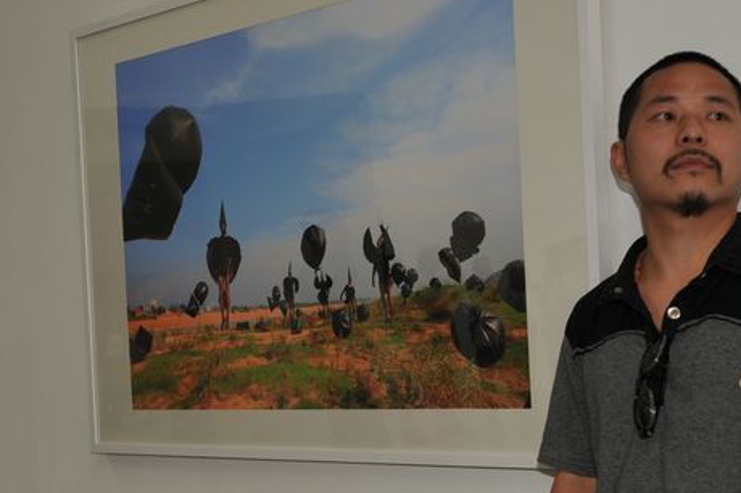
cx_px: 374
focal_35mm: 73
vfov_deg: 18.5
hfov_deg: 27.7
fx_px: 1501
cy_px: 365
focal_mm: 28
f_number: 4.5
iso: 200
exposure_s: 1/60
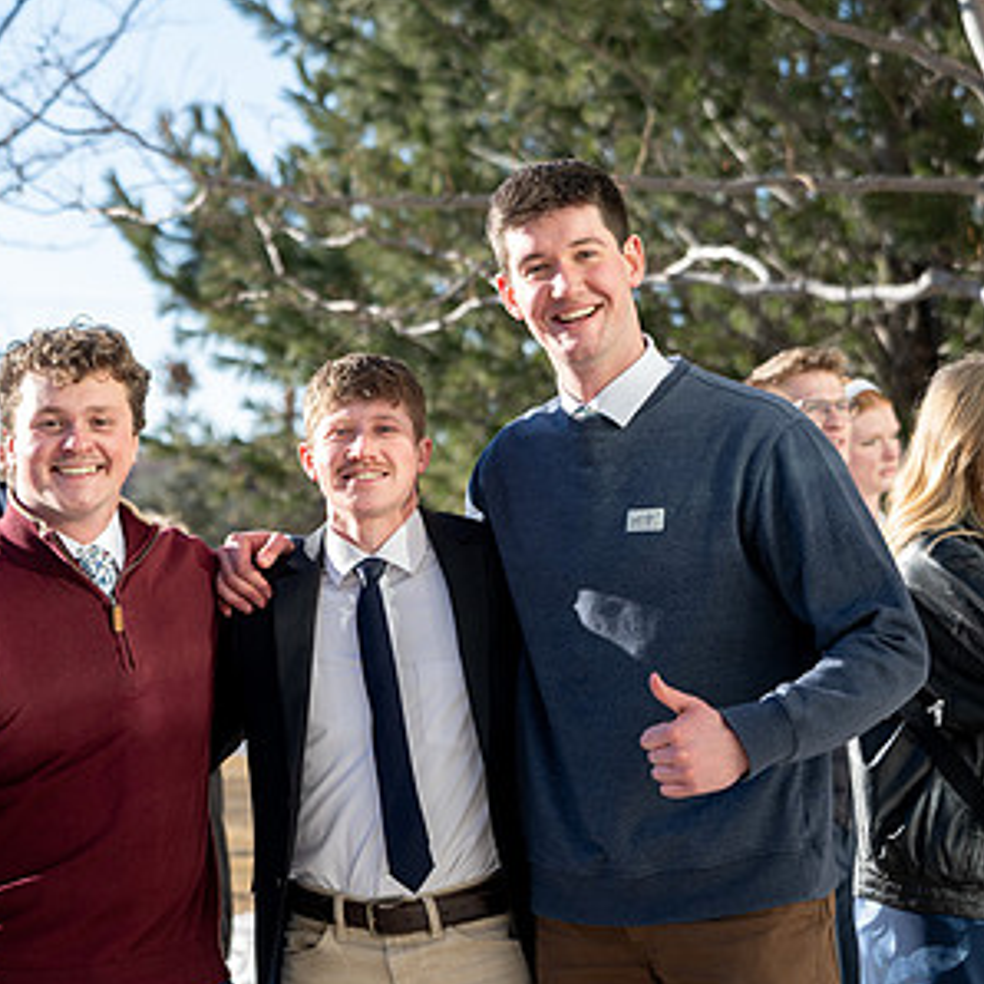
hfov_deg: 13.9
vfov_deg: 14.0
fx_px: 4020
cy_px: 546
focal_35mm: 125
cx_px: 393
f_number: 4
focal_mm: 70
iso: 100
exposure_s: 1/500
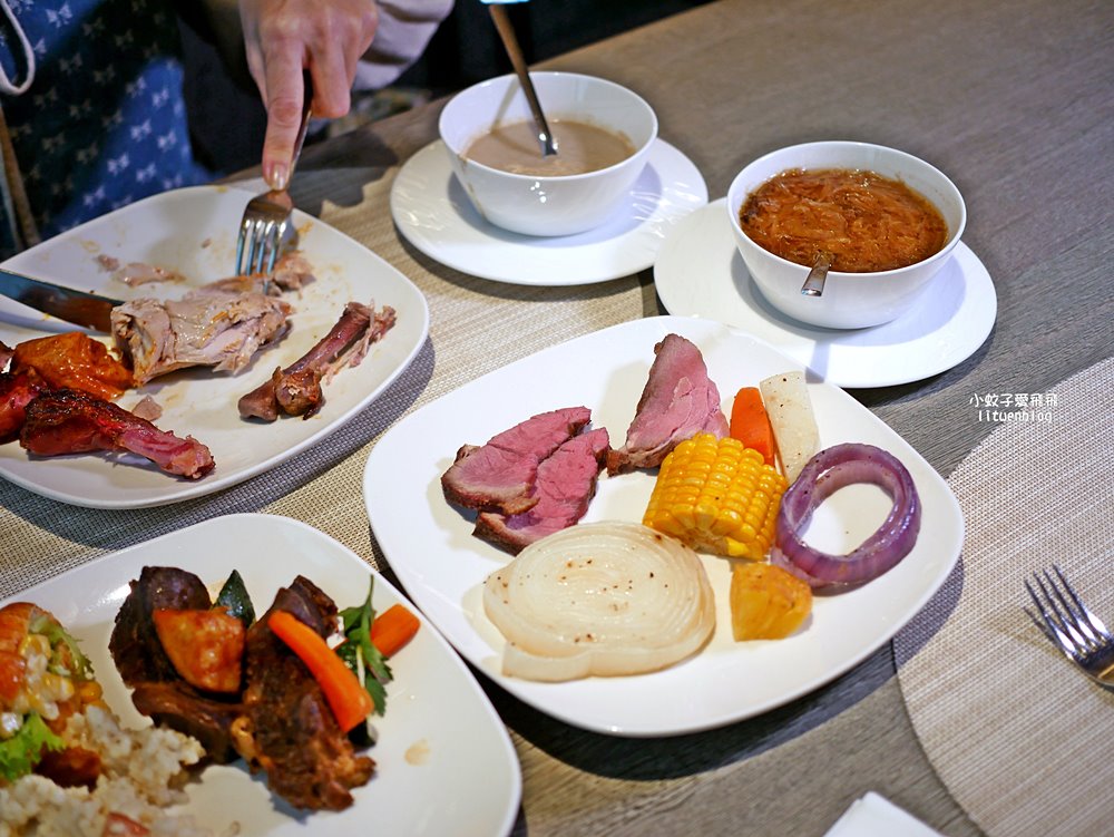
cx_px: 557
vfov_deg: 29.1
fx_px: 1610
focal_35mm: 50
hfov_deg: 38.2
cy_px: 418
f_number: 1.8
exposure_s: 1/100
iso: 200
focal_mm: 25
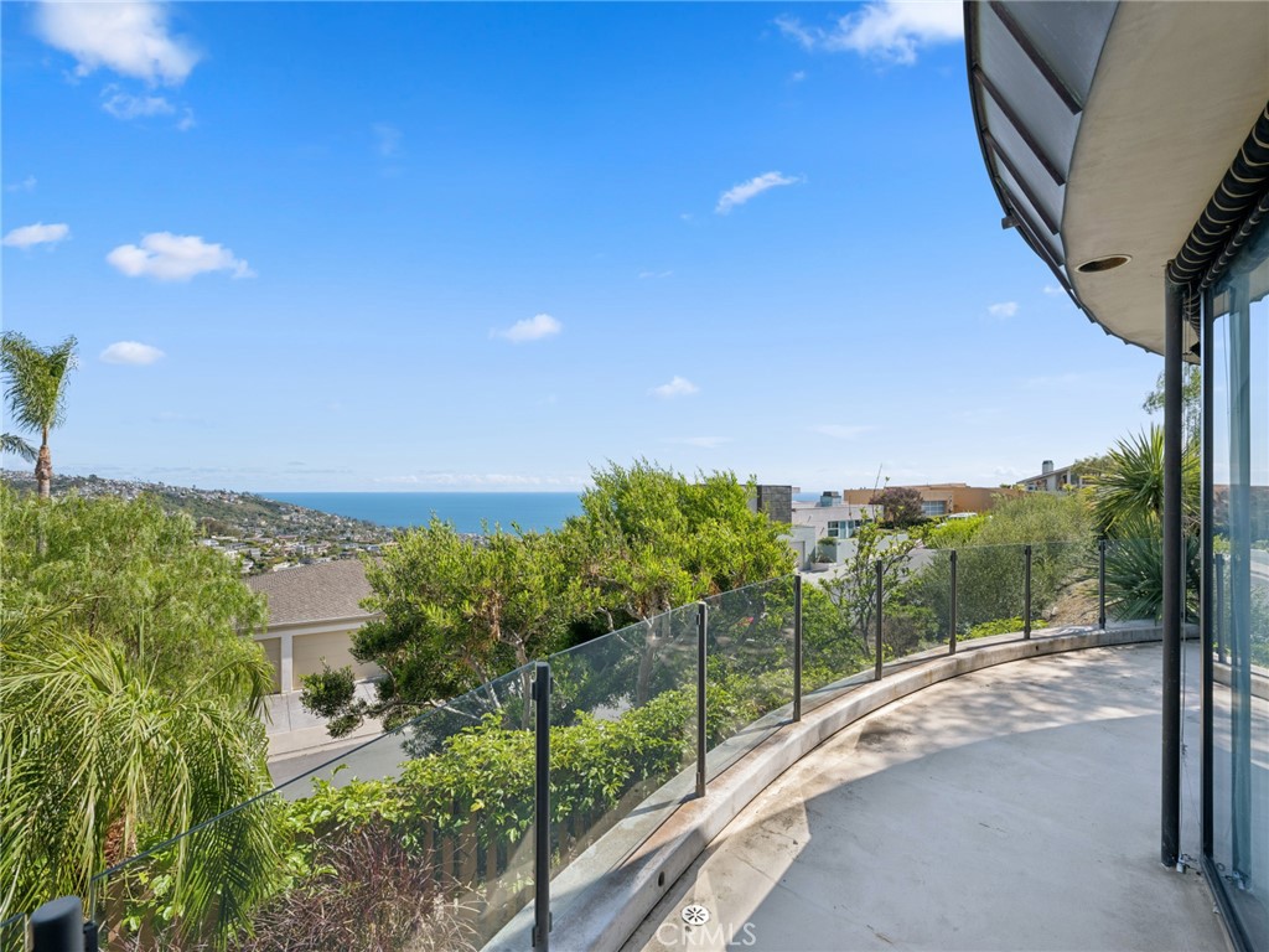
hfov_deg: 94.5
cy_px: 476
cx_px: 634
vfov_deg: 78.1
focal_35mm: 16
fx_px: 587
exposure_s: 1/550
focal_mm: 20
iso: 200
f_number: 7.1
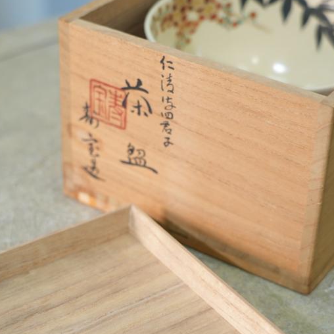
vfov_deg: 19.9
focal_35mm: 87
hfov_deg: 19.9
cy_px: 177
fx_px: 950
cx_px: 148
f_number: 4
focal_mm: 48
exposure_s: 1/50
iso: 400
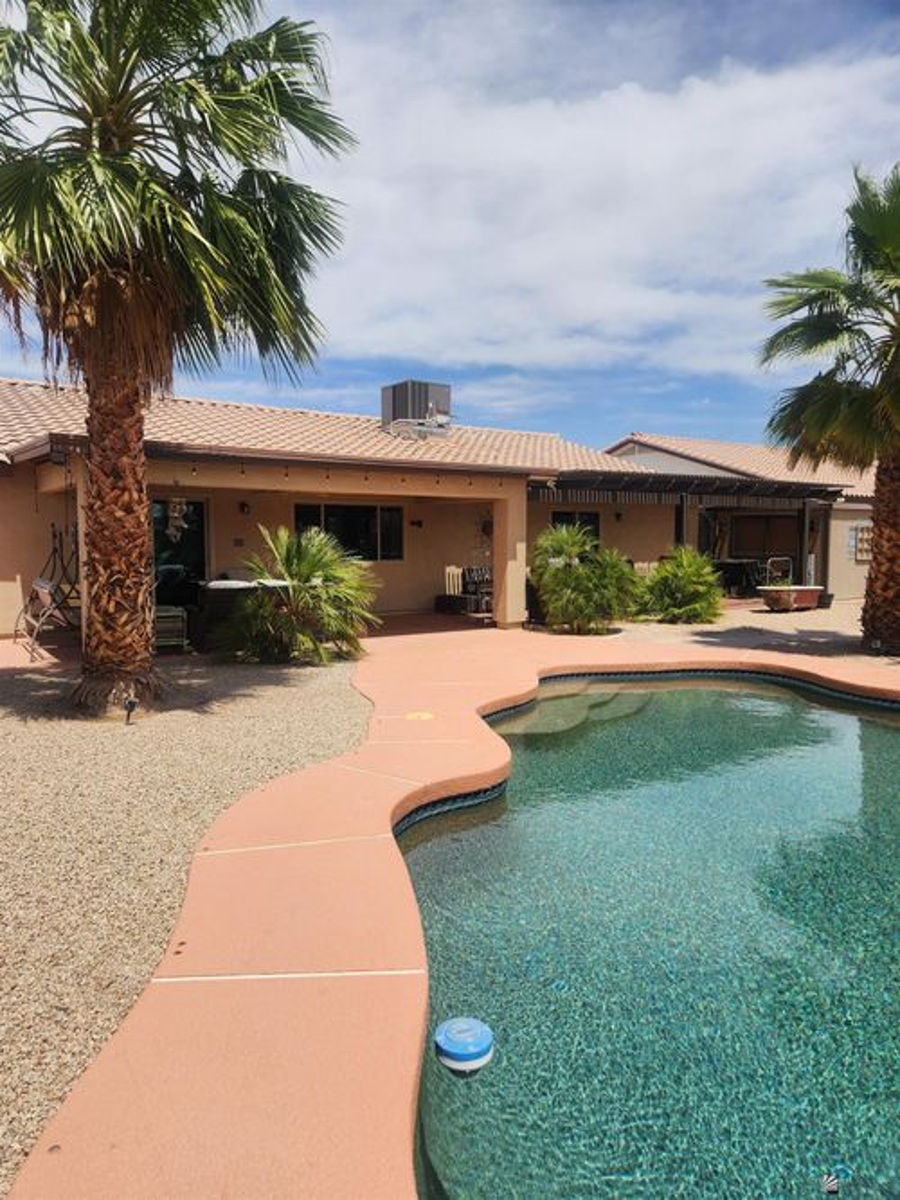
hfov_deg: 58.9
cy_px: 600
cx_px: 450
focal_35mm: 23
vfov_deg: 73.9
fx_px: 798
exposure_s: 1/2730
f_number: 1.8
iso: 20
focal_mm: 5.4
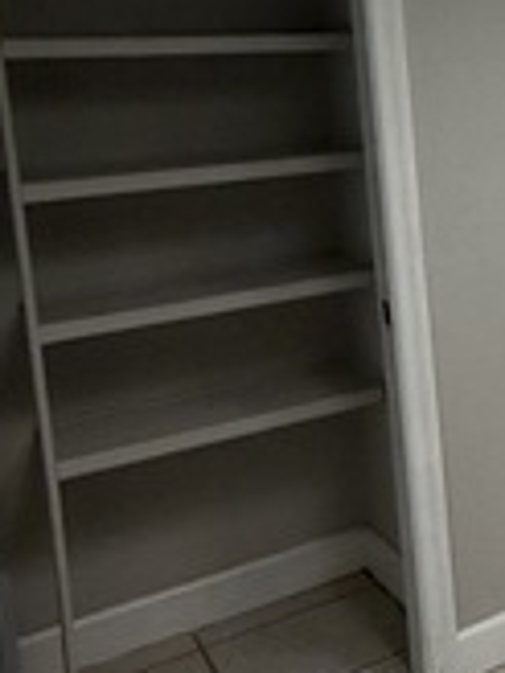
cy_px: 150
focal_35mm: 57
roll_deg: +0.8
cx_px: 1010
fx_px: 1109
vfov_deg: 33.0
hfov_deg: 17.8
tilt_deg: -6.7
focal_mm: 2.22
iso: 100
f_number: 2.2
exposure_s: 1/120
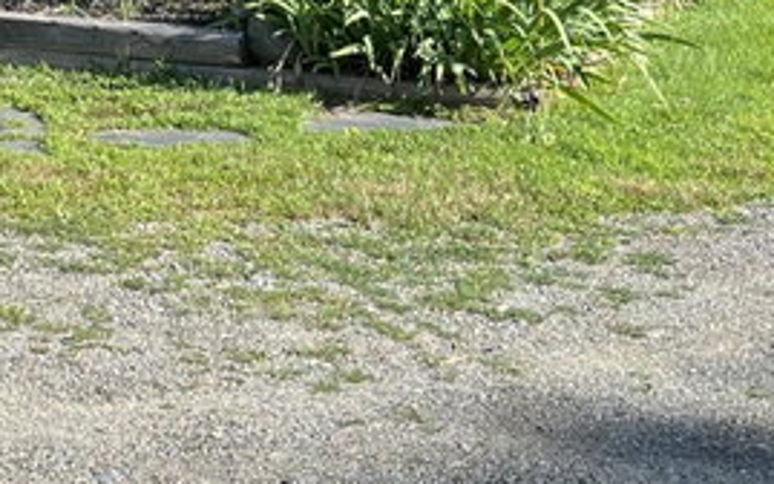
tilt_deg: +7.6
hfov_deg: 18.4
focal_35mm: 105
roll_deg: -1.4
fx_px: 2214
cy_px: -573
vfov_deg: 11.0
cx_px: -239
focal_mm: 5.1
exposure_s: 1/1000
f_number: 1.6
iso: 50
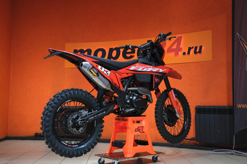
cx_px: 124
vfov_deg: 32.6
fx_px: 281
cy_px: 82
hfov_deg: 47.4
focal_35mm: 41
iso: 1250
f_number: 4
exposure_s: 1/100
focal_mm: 27.5
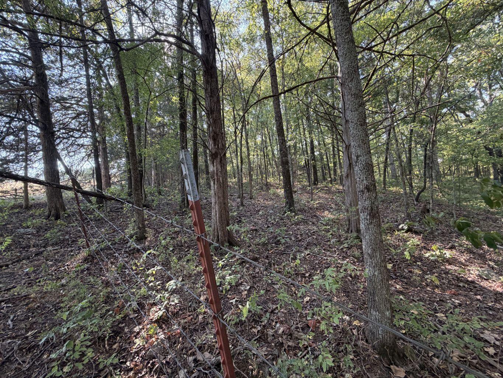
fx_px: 203
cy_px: 189
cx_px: 252
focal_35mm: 14
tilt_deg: +5.8
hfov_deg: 102.1
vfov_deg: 85.7
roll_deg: +3.8
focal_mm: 2.22
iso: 200
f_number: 2.2
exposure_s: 1/121
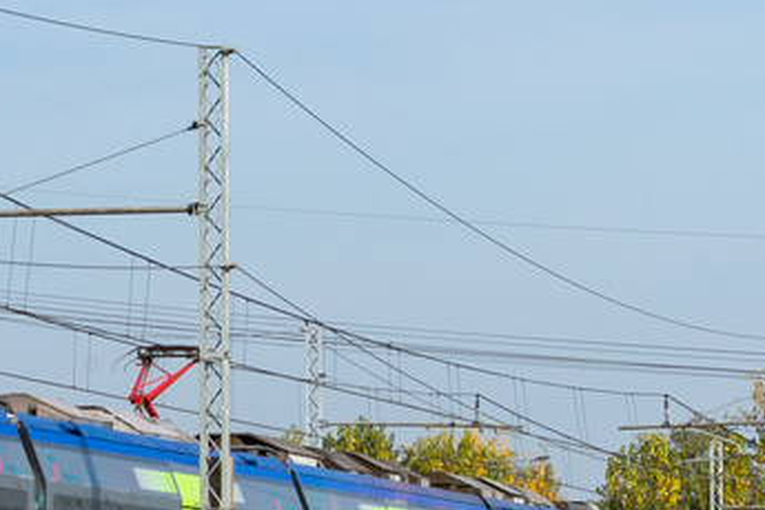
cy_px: 116
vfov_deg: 4.7
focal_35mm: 292
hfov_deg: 7.0
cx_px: -231
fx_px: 6200
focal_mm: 35
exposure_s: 1/1000
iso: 200
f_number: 5.6
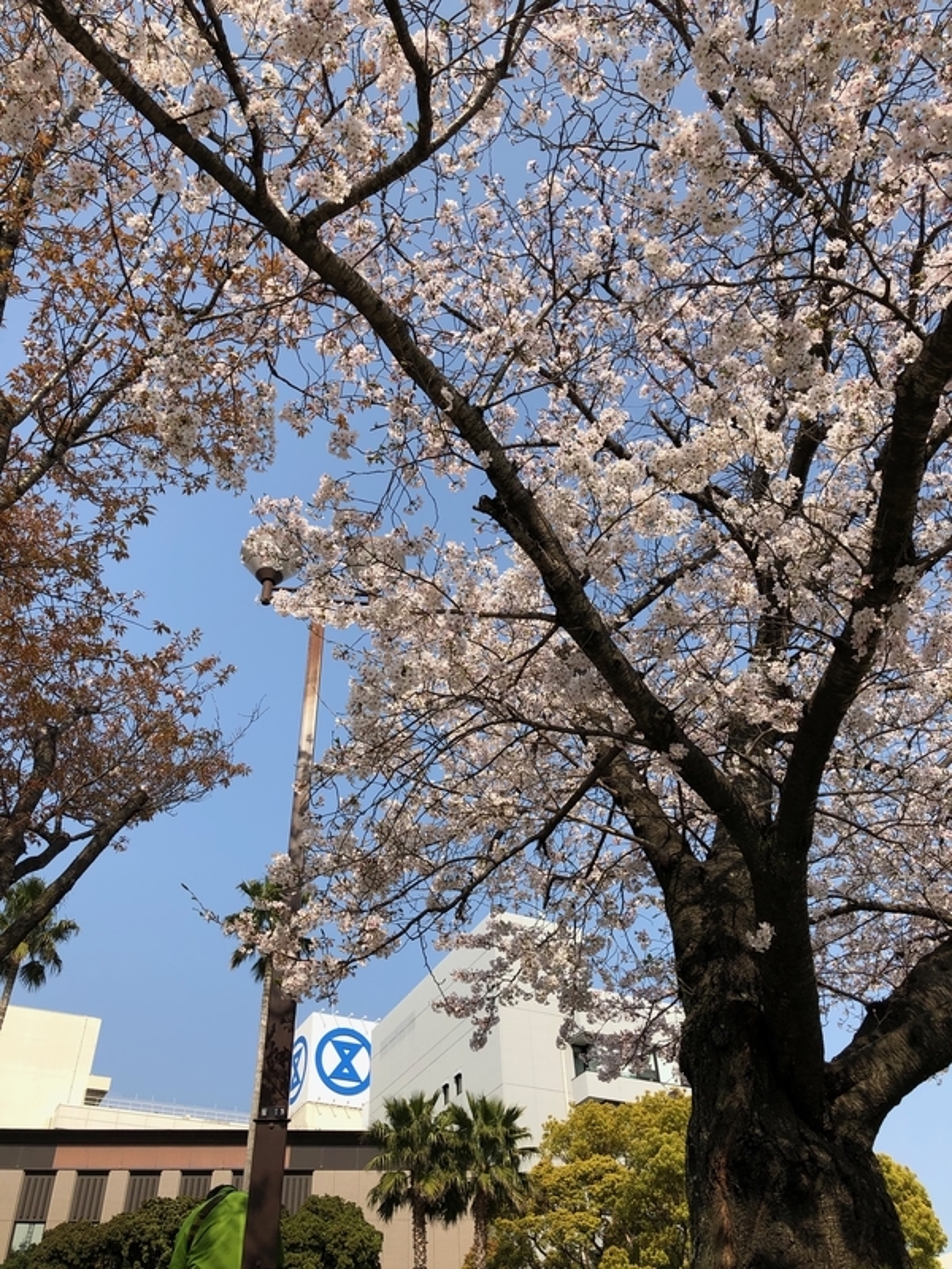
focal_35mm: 28
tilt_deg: +44.3
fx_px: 1027
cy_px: 634
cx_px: 476
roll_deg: +3.1
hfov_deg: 49.7
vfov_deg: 63.4
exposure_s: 1/1715
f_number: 1.8
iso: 20
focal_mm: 3.99
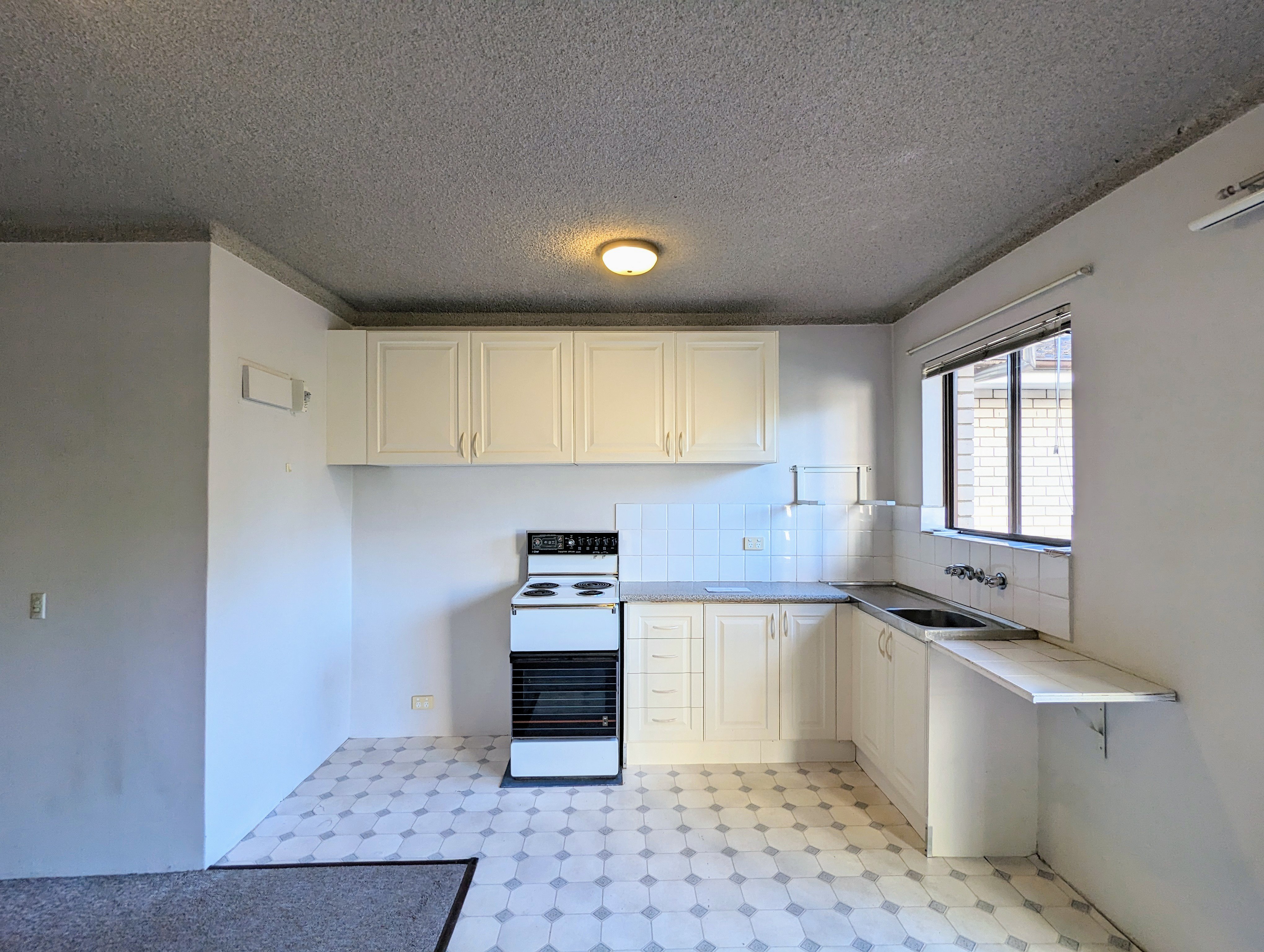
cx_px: 632
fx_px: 585
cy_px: 476
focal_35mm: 16
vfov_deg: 78.2
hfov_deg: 94.4
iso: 42
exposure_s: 1/52.8
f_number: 2.2
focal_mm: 2.35
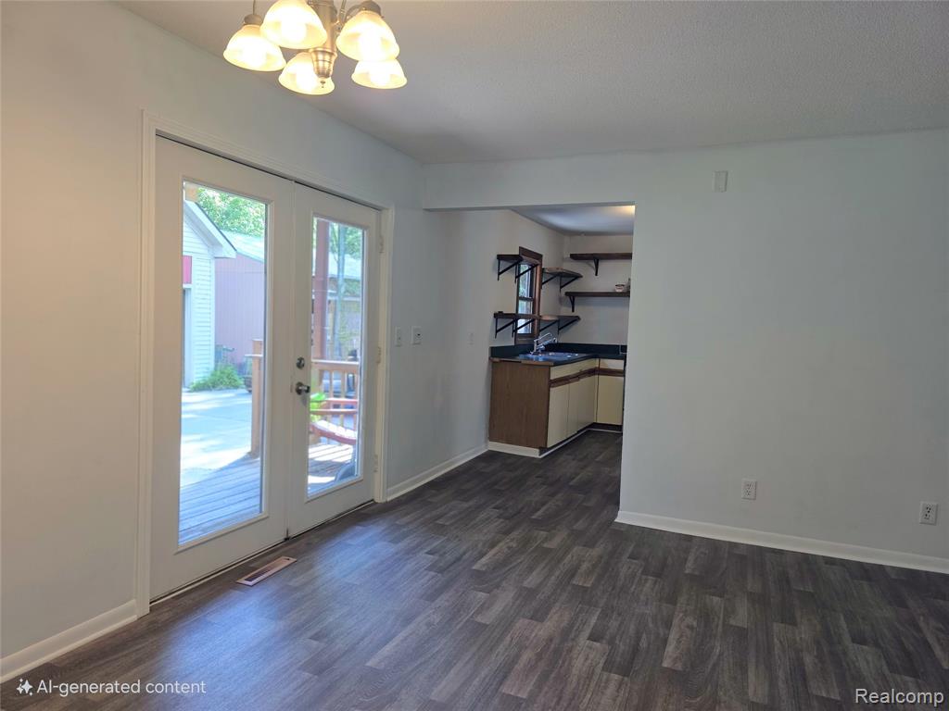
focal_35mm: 23
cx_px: 474
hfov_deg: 73.9
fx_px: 631
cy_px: 356
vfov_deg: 58.9
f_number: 1.7
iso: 20
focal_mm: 6.3
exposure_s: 1/60.2
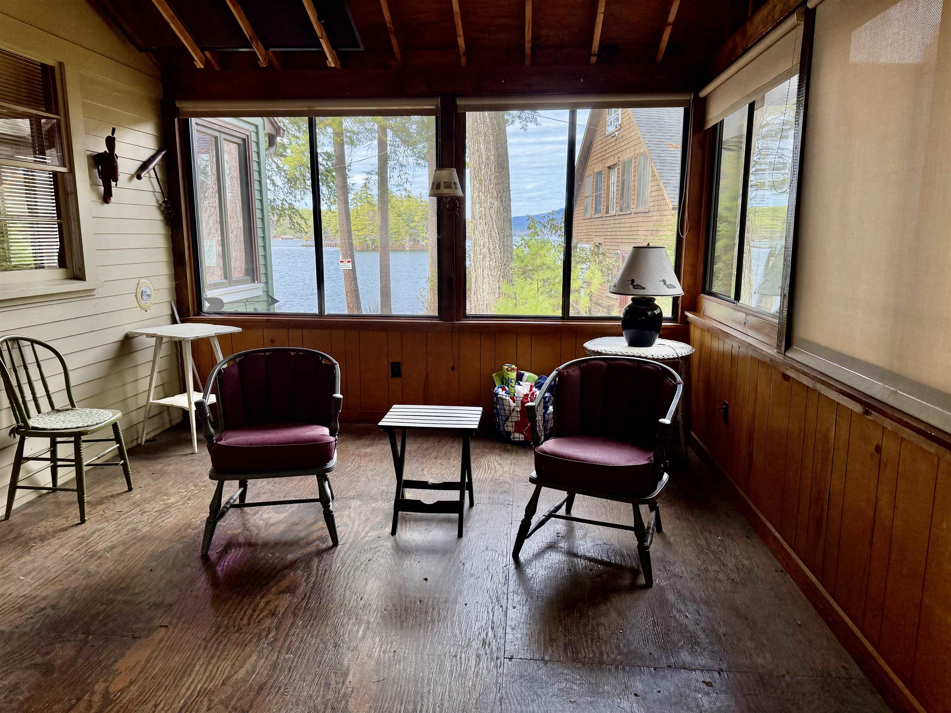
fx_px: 659
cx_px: 476
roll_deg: +0.2
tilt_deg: -9.6
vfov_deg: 56.8
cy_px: 356
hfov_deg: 71.6
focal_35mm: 24
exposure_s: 1/212
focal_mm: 6.76
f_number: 1.78
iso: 160
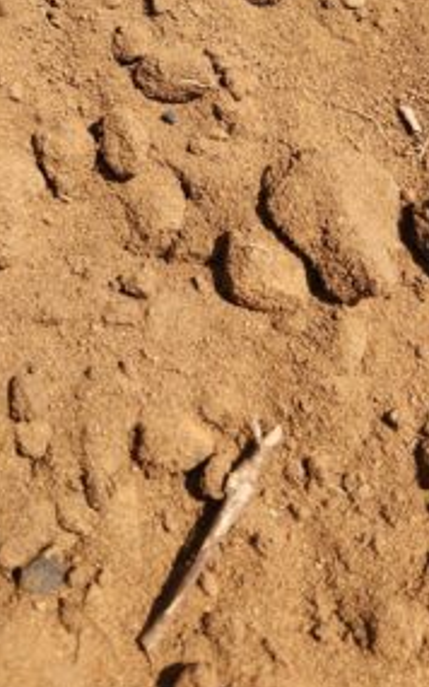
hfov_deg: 22.7
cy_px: -37
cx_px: 169
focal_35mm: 57
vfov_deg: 32.2
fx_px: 1067
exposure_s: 1/1055
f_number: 1.8
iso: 20
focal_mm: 5.4
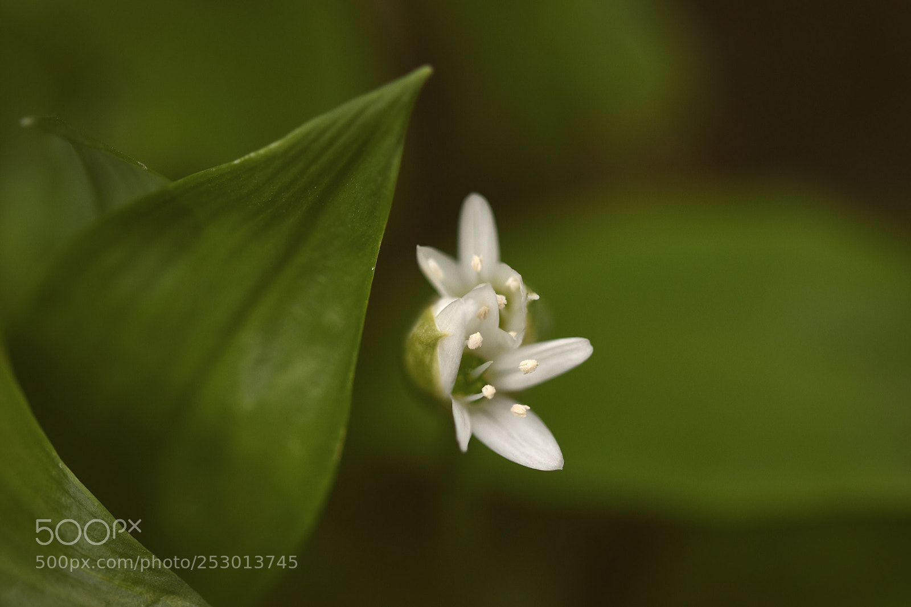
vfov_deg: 8.7
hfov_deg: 13.0
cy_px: 304
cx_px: 456
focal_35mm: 158
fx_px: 3985
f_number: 4
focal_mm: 105
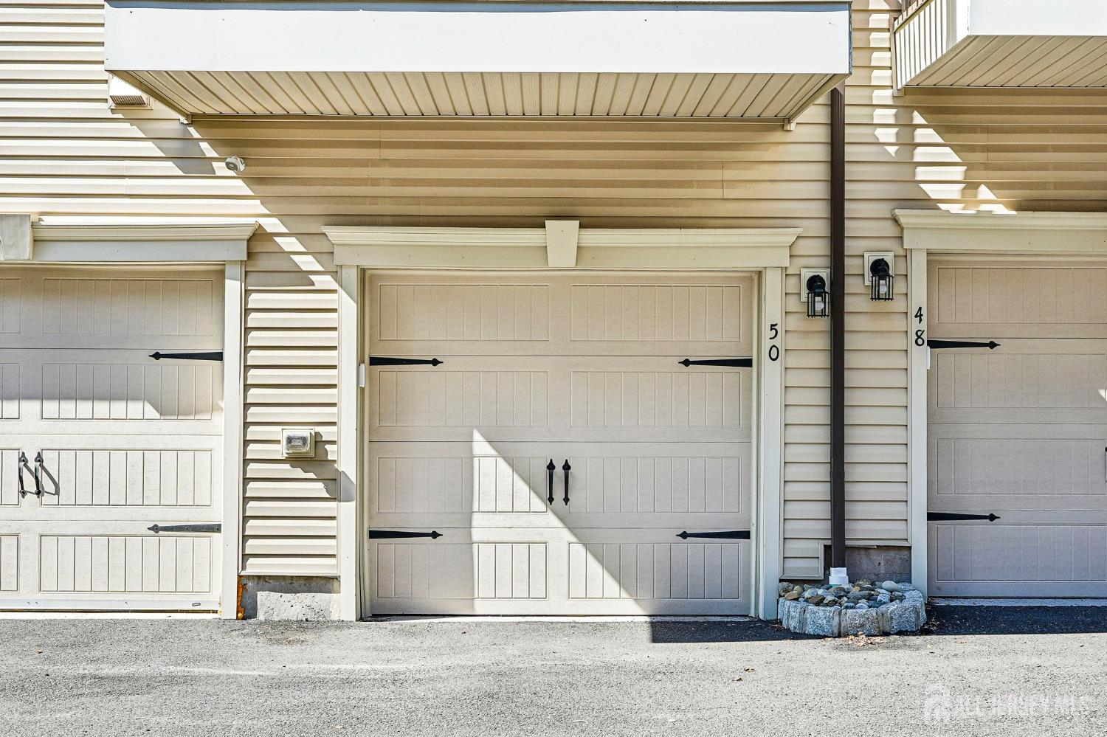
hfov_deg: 38.2
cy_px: 368
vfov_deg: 26.0
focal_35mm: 52
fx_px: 1598
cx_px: 554
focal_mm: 35
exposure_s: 1/100
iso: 100
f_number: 8
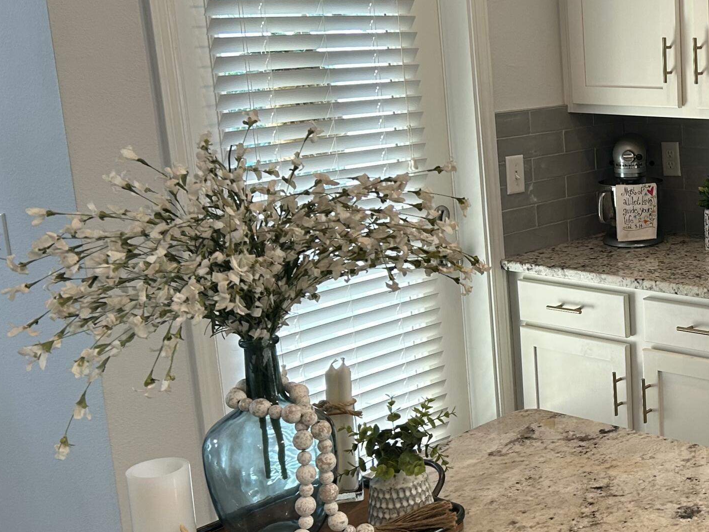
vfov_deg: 26.6
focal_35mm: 55
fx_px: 1127
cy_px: 264
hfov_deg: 31.7
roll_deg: +1.5
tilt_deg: -12.3
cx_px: 744
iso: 64
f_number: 1.5
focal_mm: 5.7
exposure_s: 1/60
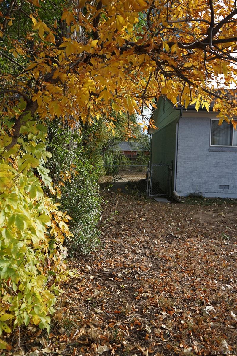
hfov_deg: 42.3
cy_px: 178
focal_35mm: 31
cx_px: 118
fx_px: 306
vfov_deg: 60.3
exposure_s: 1/160
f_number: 4.5
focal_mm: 31
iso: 100
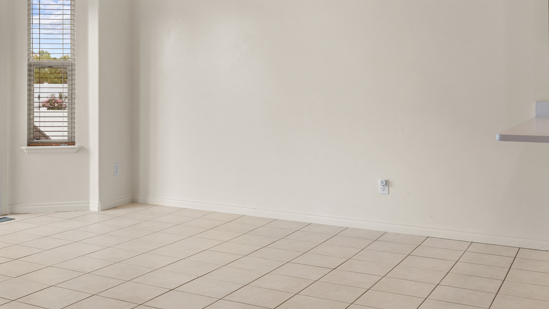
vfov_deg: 27.5
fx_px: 626
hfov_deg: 46.2
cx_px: 161
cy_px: 98
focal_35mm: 43
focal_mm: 24
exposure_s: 1/1.67
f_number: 8
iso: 500
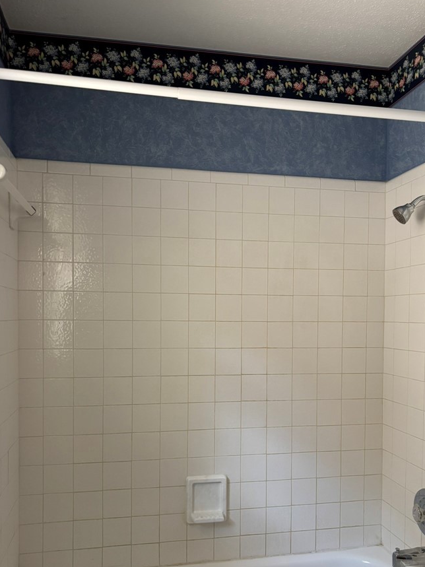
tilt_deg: -2.9
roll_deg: -0.9
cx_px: 226
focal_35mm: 31
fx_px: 508
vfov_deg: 58.0
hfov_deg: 45.4
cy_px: 331
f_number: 1.6
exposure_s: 1/60
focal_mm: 5.96
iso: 250
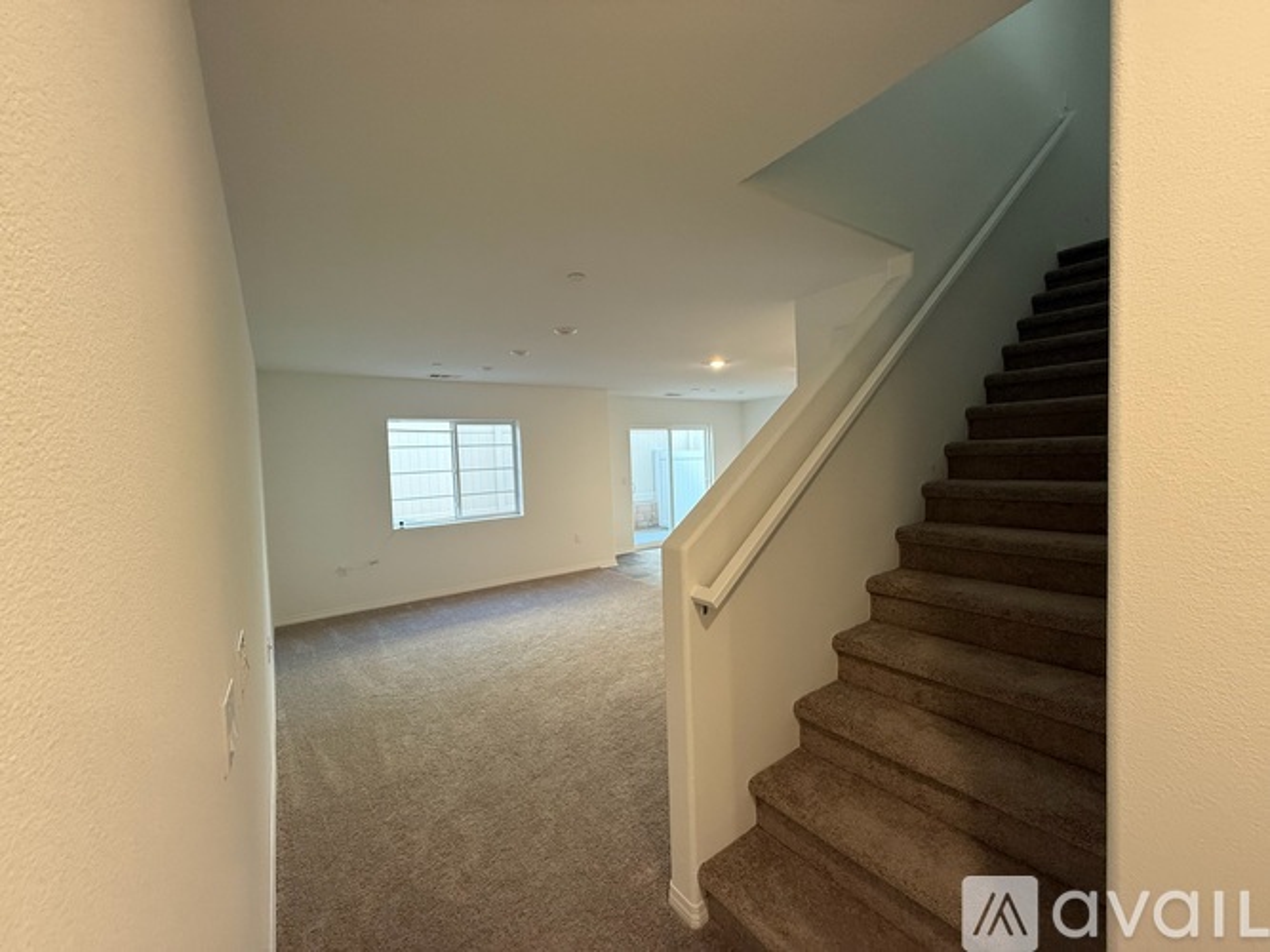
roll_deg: +2.1
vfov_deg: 85.7
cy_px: 476
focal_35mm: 14
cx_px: 635
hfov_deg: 102.1
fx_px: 514
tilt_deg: -1.2
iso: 250
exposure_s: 1/120
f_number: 2.2
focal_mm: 2.22
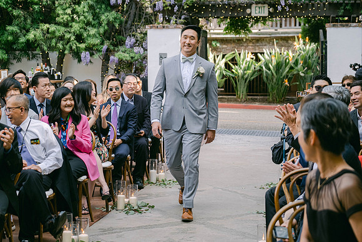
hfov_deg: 19.8
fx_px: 1036
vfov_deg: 13.3
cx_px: 181
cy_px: 121
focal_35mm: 103
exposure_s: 1/300
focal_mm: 68.7
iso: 320
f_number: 2.8
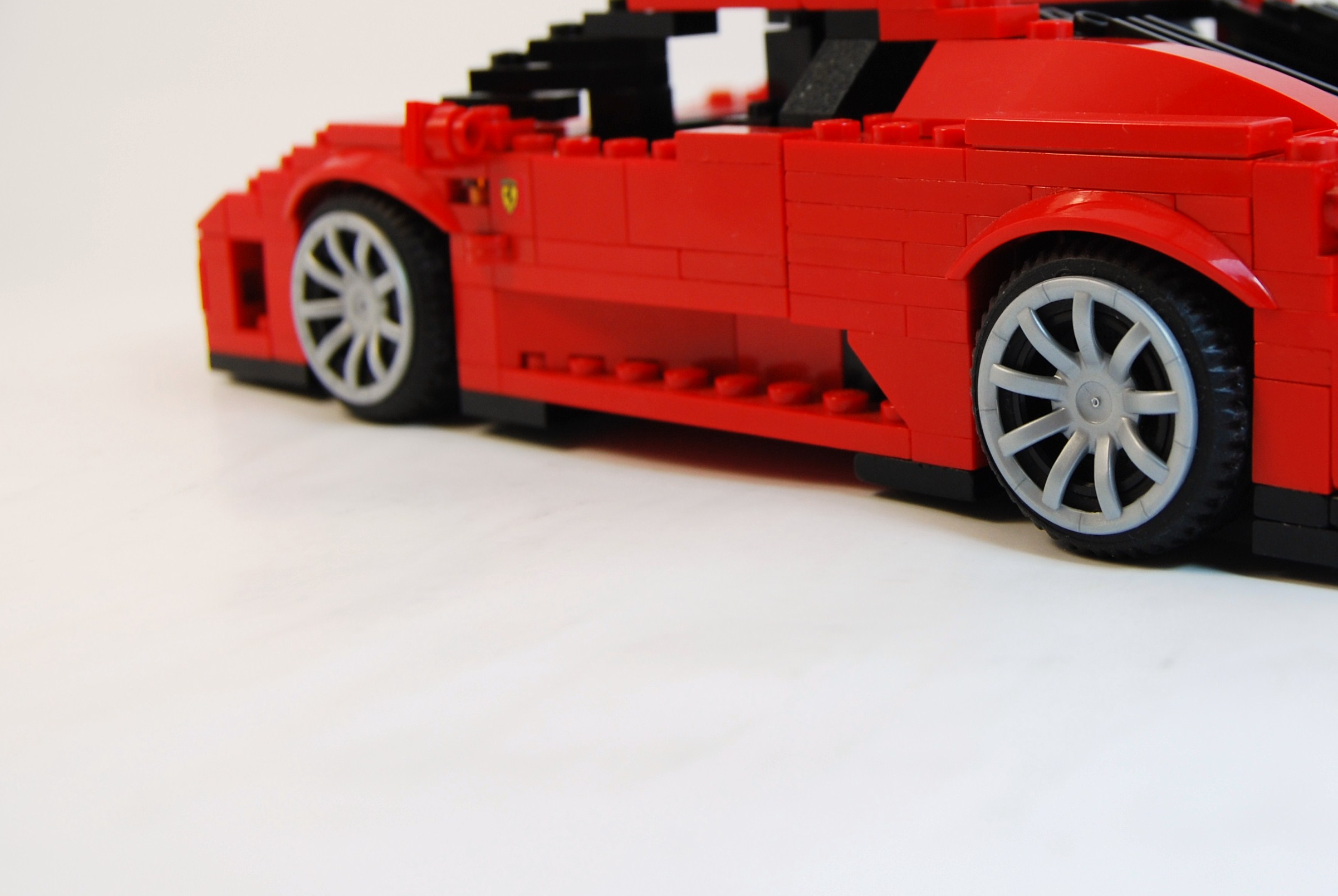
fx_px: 2158
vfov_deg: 23.3
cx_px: 955
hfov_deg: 33.9
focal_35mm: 58
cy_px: 242
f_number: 5.6
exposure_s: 1/125
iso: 200
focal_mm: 24
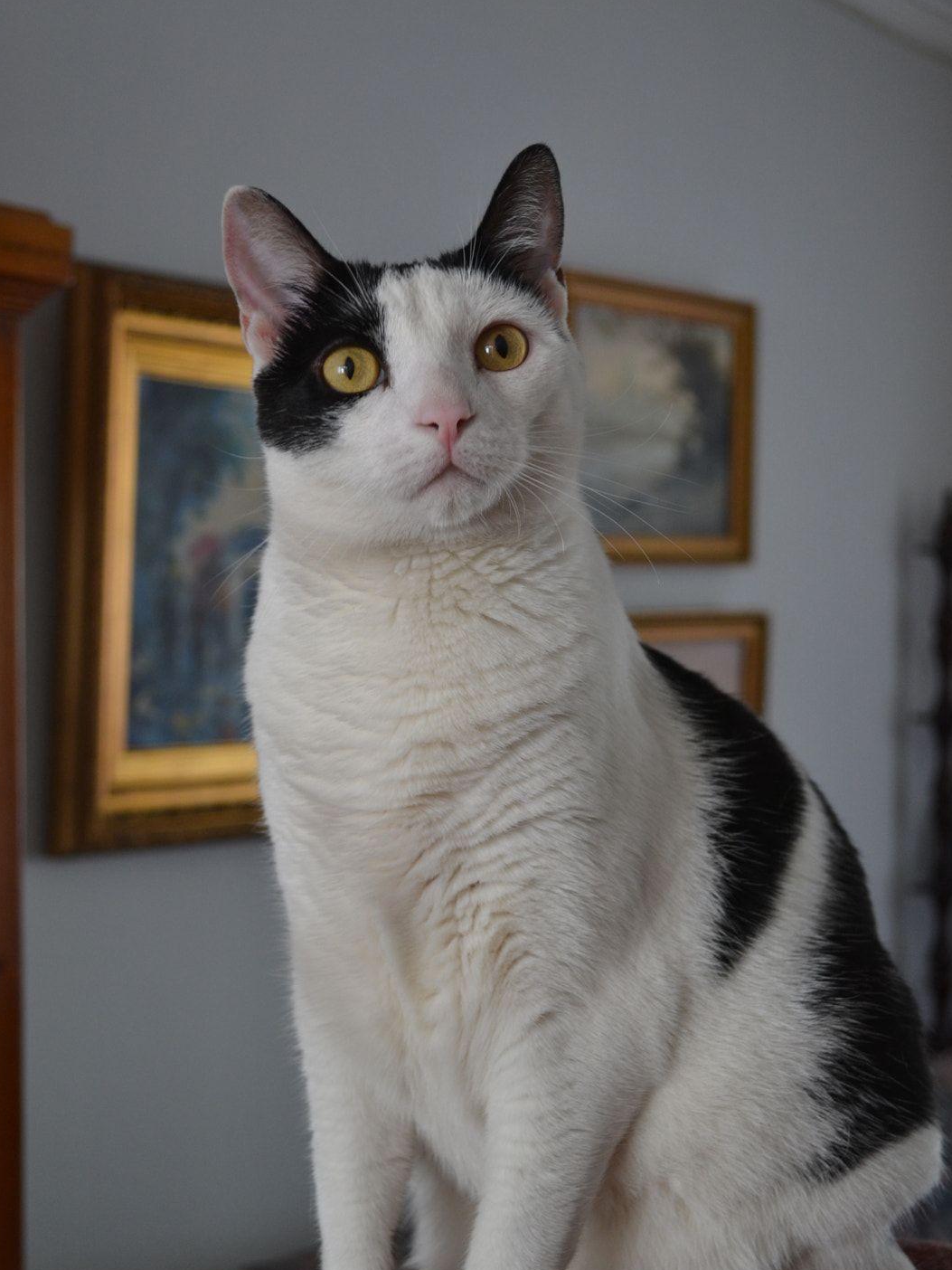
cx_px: 474
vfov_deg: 33.4
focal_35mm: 58
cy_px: 704
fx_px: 2110
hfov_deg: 25.4
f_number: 5
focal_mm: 35
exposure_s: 1/15
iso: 450
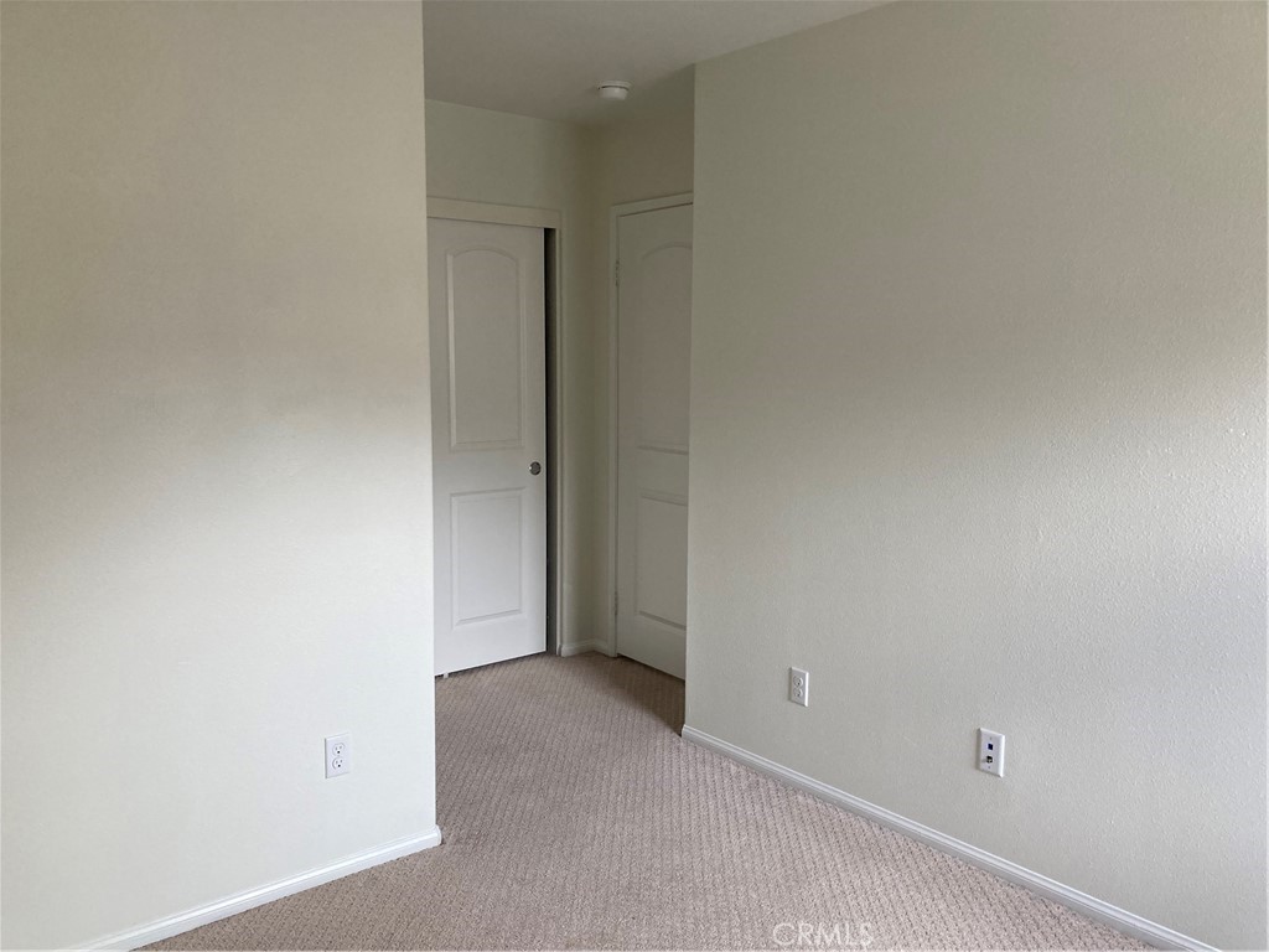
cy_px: 476
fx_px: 1026
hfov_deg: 63.4
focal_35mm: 28
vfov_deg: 49.7
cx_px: 634
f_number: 1.8
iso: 80
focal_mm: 3.99
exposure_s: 1/101
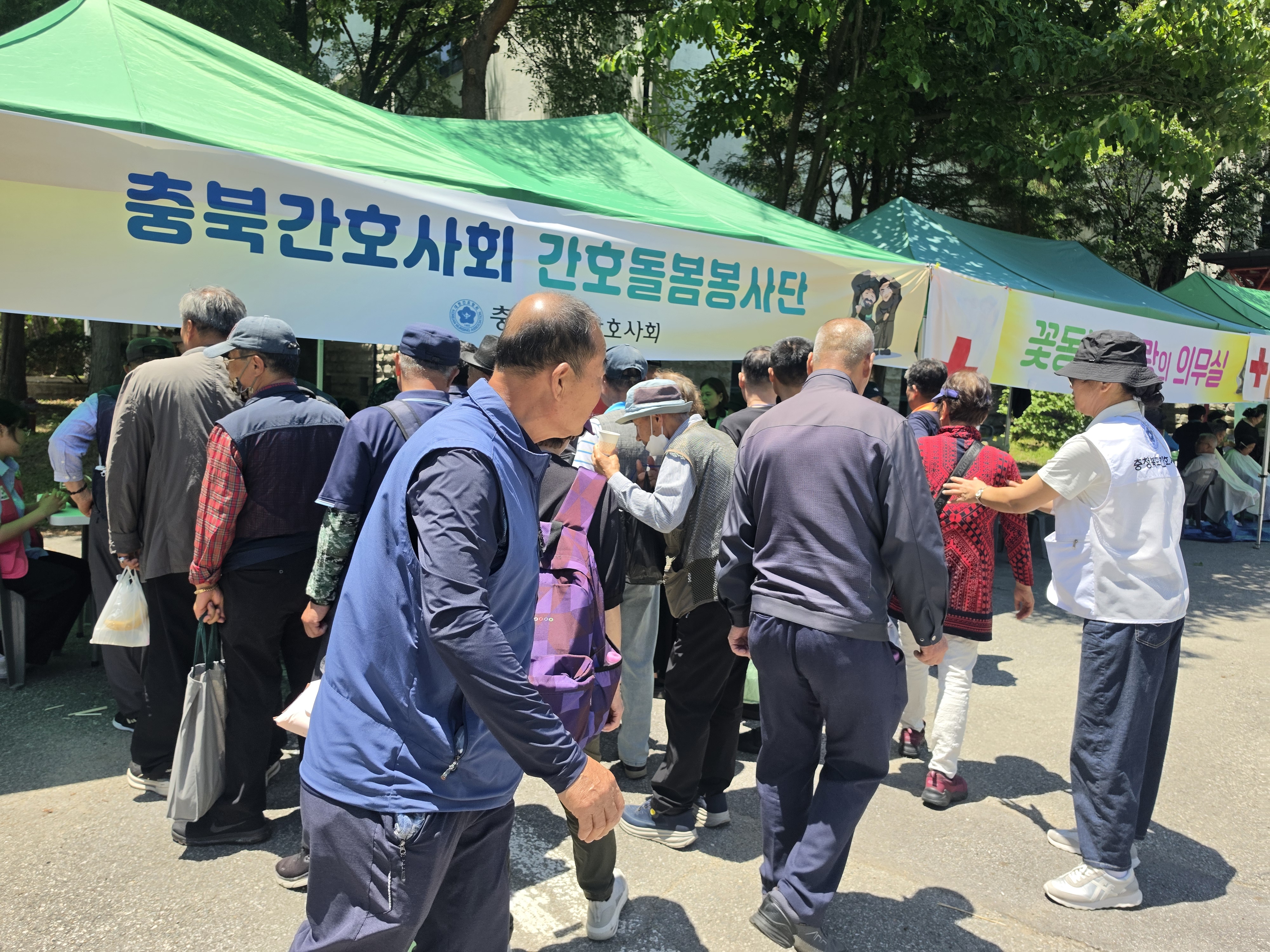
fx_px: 844
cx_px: 635
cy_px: 476
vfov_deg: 58.9
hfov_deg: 73.9
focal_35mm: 23
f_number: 1.4
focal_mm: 6.5
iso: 64
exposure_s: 1/4235
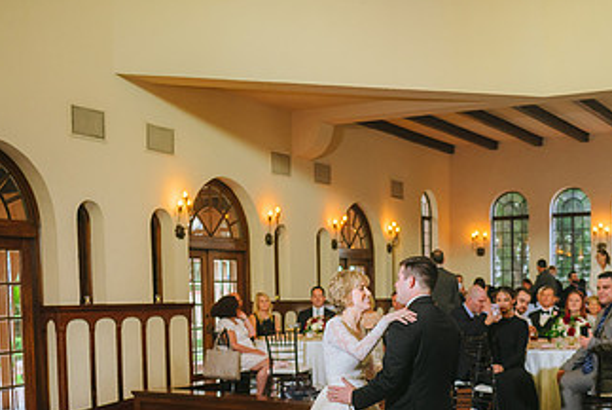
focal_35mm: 61
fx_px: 1038
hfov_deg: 32.7
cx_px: 371
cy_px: 358
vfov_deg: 21.9
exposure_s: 1/250
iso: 400
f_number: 2.8
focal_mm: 34
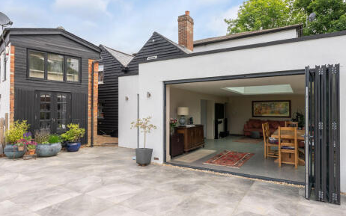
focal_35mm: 22
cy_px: 105
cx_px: 177
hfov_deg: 80.9
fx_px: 203
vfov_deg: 56.1
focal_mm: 20.5
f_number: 7.1
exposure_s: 1/2000
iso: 1600
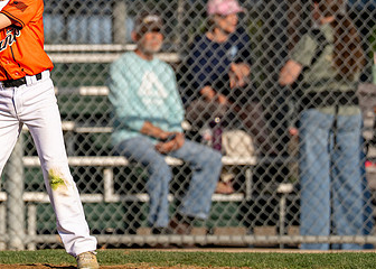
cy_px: 21
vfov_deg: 2.3
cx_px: 16
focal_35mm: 623
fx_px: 6653
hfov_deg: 3.2
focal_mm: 200
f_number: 2.8
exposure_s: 1/3200
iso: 160
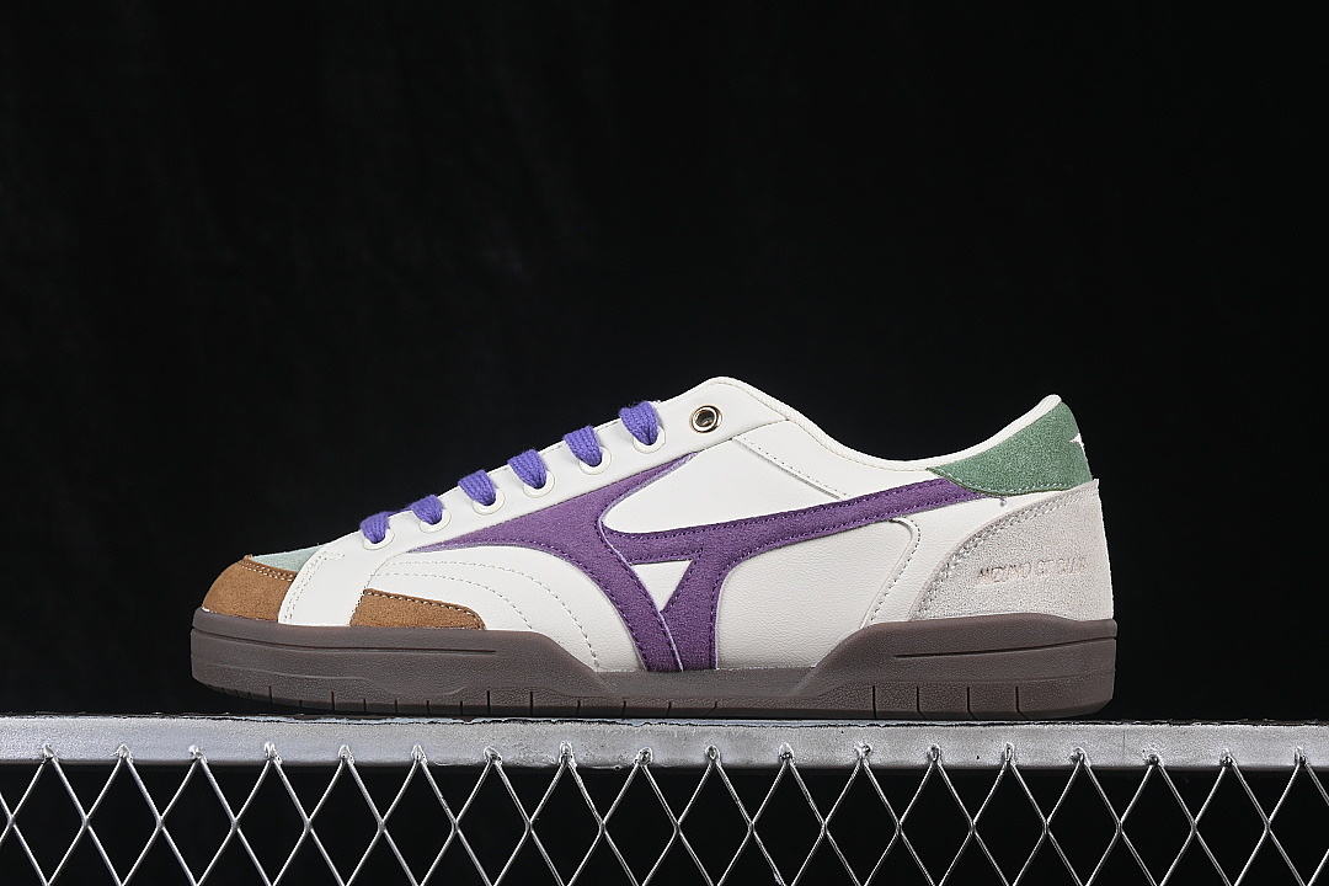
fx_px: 2769
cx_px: 664
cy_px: 443
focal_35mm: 75
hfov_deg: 27.0
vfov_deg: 18.2
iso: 160
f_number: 8
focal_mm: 50
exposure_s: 1/80
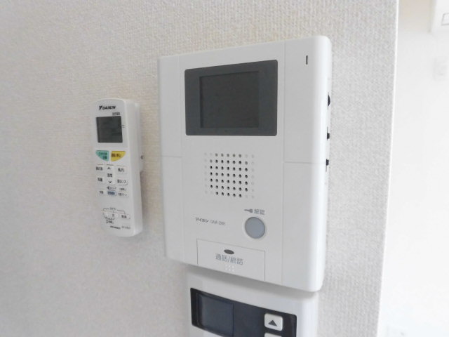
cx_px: 224
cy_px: 168
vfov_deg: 56.8
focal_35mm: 24
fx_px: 311
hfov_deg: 71.6
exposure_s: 1/30
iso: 400
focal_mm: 4.3
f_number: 3.1
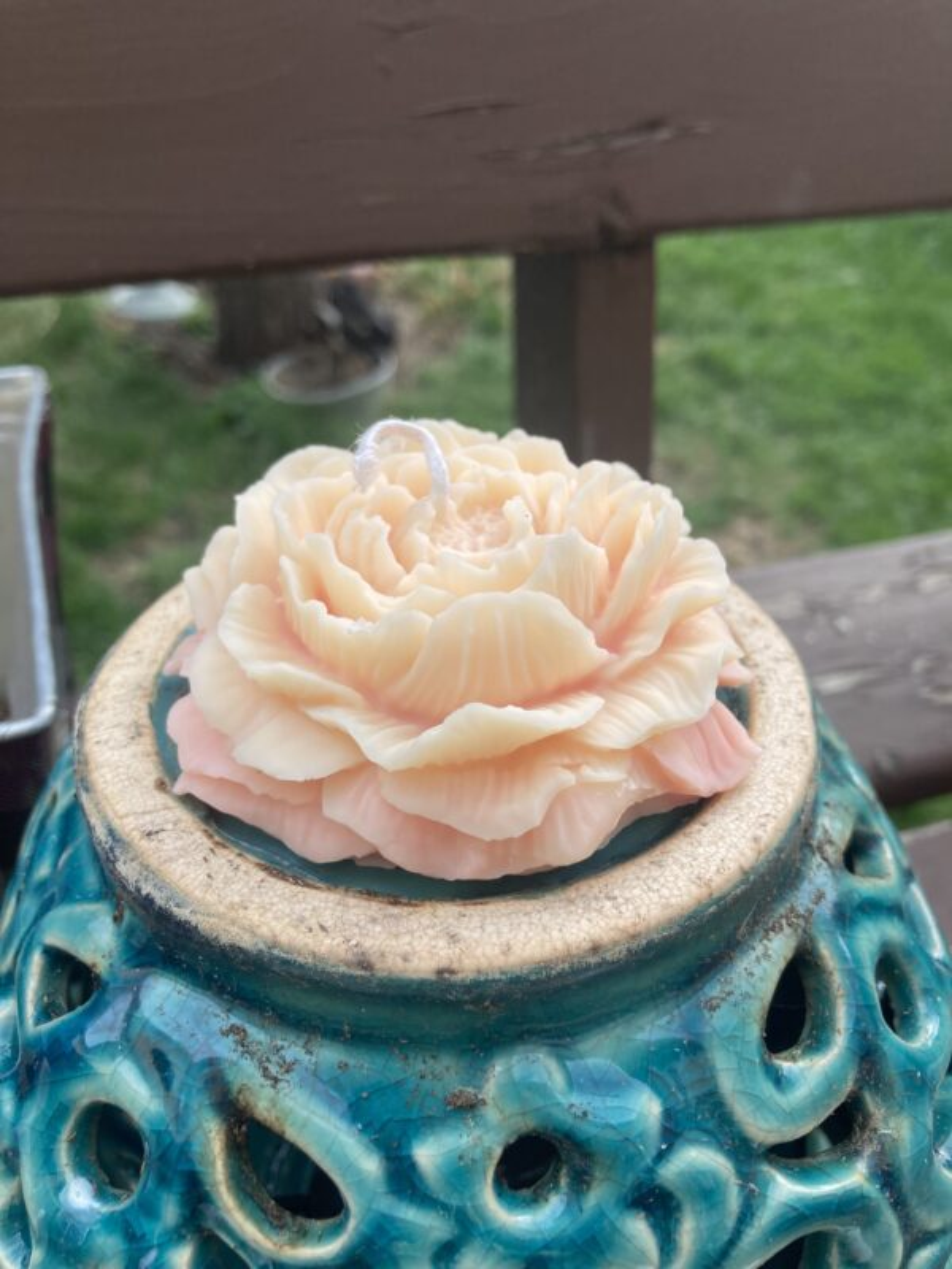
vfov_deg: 63.4
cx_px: 476
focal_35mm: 28
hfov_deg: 49.7
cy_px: 634
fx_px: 1027
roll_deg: -2.3
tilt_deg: -38.2
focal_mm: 3.99
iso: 20
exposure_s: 1/496
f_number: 1.8
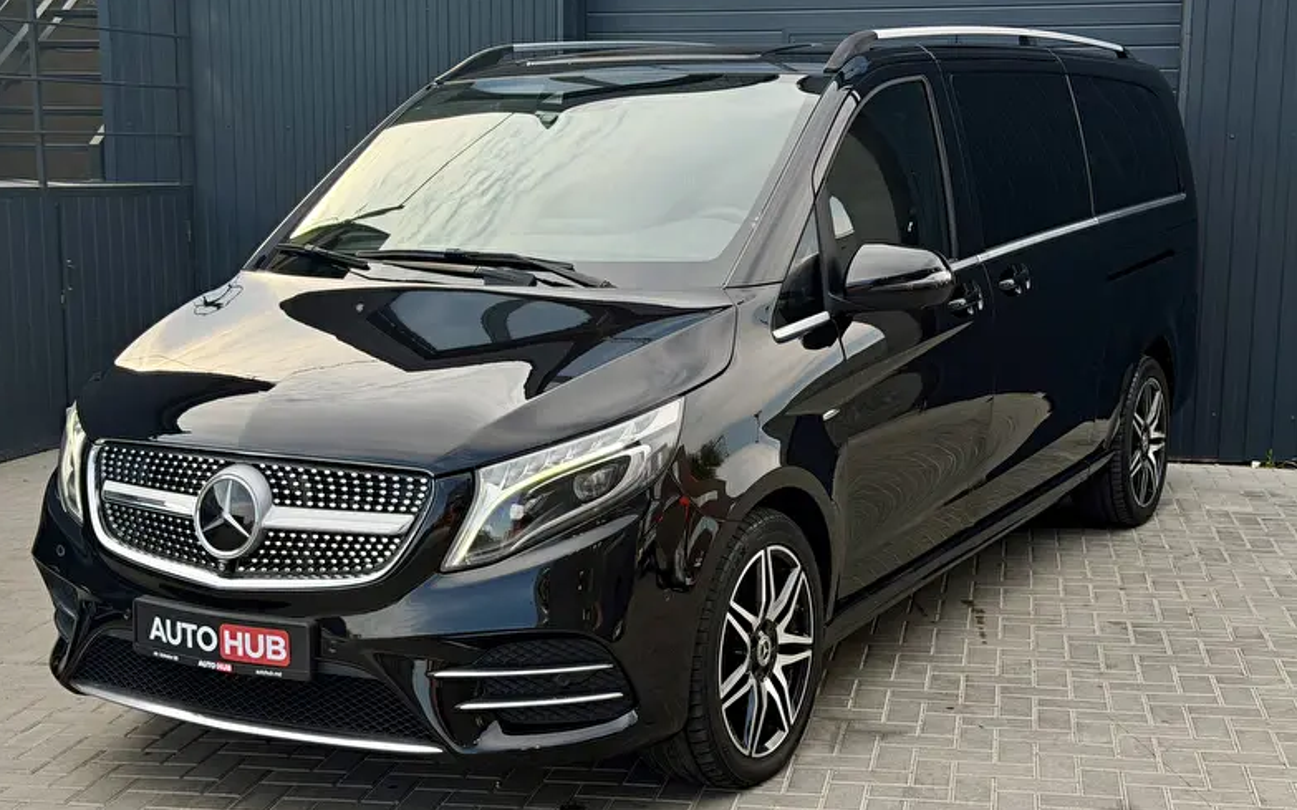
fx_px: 1838
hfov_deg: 38.9
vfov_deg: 24.9
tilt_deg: -9.7
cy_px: 436
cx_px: 649
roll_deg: +0.0
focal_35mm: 52
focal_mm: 6.76
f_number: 1.78
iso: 100
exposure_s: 1/865
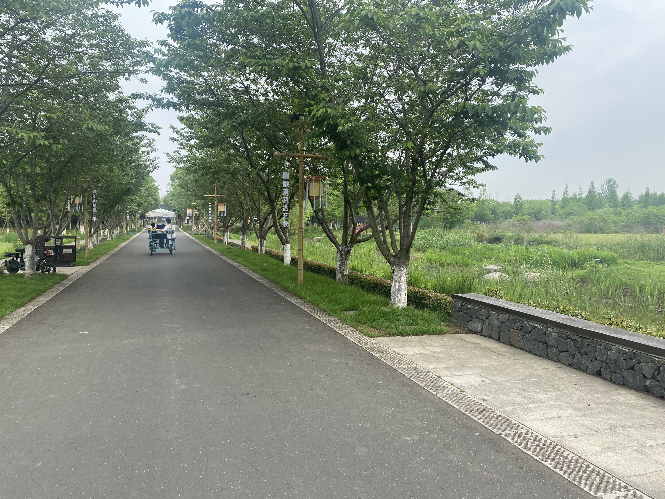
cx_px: 332
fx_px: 499
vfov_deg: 53.1
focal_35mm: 26
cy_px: 250
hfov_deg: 67.3
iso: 32
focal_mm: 4.25
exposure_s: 1/912
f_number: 1.8
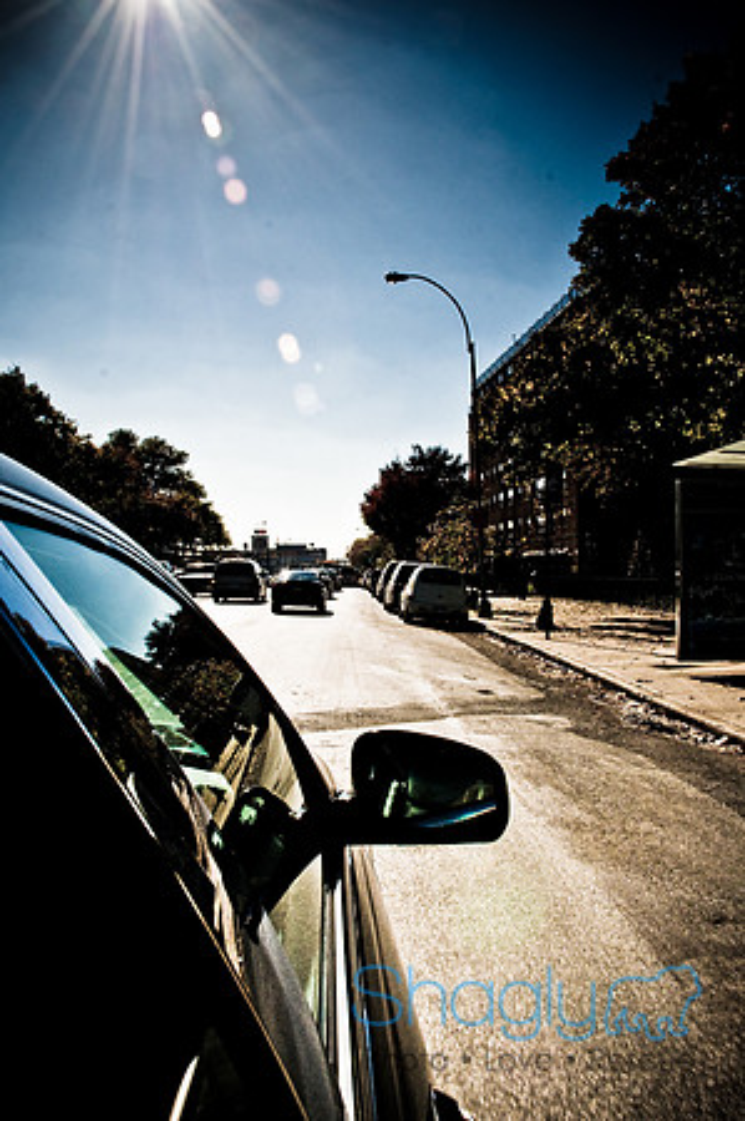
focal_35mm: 30
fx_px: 933
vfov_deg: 62.0
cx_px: 372
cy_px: 560
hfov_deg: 43.5
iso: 200
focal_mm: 20
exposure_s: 1/640
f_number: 13
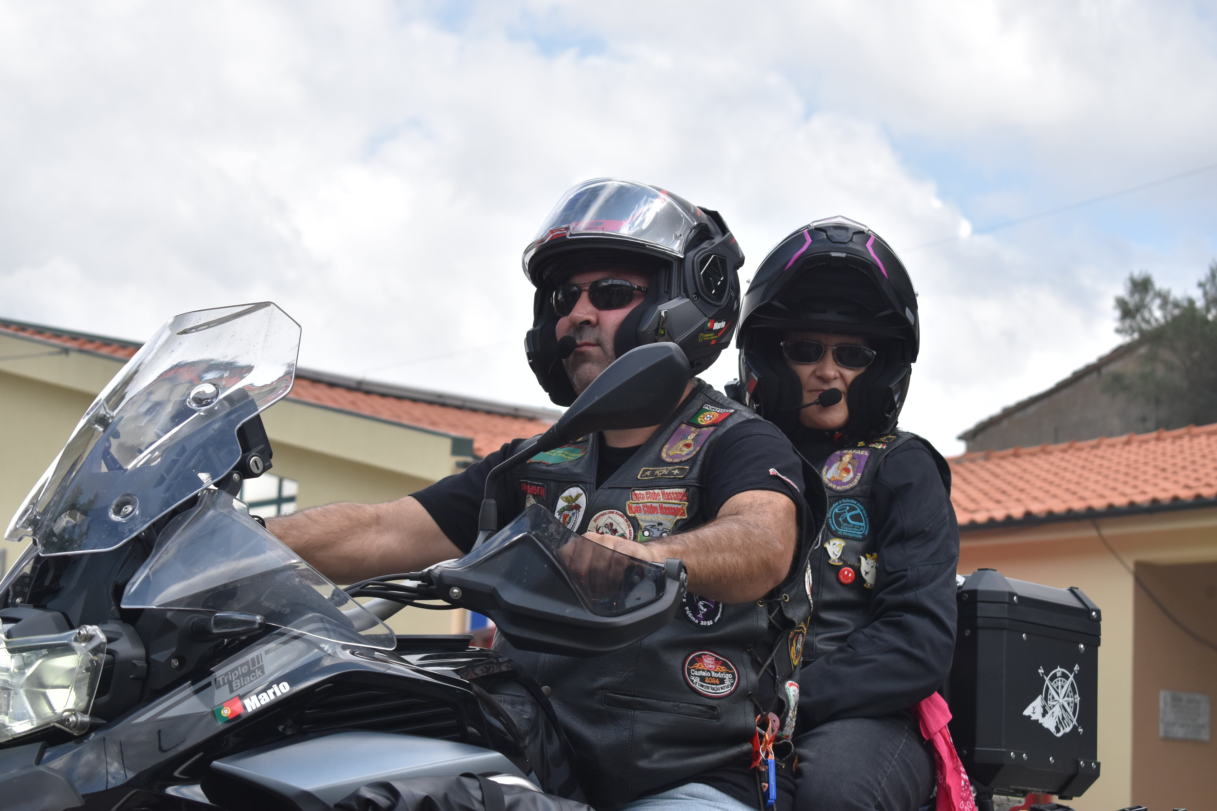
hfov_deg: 24.6
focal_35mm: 82
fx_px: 2789
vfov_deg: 16.6
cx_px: 608
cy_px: 406
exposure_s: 1/1000
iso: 400
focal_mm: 55
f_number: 5.6
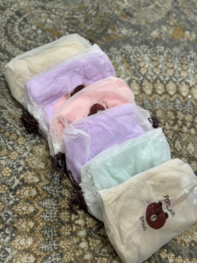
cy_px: 132
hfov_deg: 30.3
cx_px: 98
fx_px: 364
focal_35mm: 48
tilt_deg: -60.4
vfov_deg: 39.7
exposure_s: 1/50
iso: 64
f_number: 1.78
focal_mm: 6.76
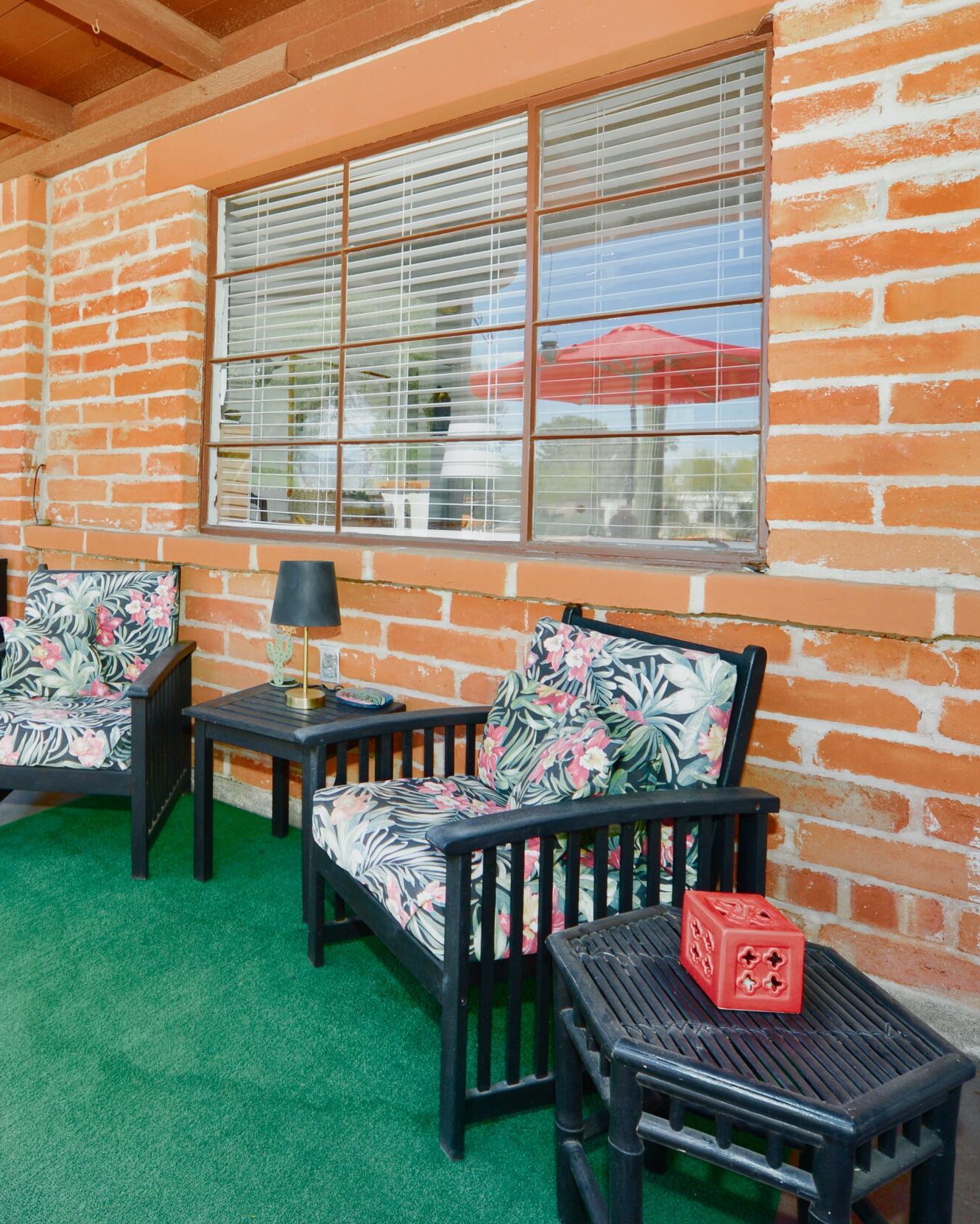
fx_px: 797
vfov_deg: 74.6
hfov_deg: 59.6
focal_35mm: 22
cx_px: 239
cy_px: 522
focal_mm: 13
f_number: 7.1
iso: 200
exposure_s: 1/60
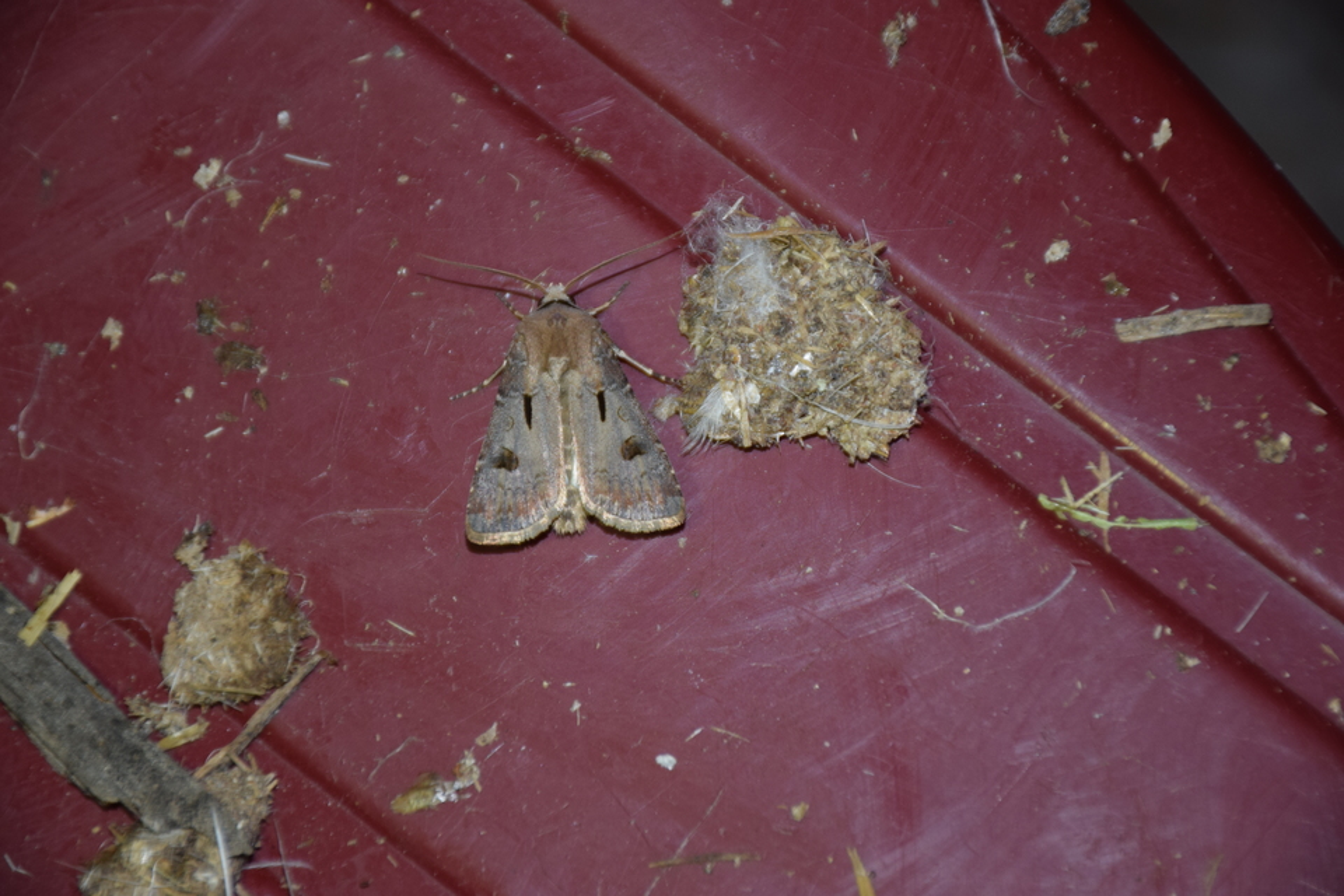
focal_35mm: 210
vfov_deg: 6.5
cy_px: 448
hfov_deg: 9.8
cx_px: 672
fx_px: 7839
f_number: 5.6
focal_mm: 140
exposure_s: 1/60
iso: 500
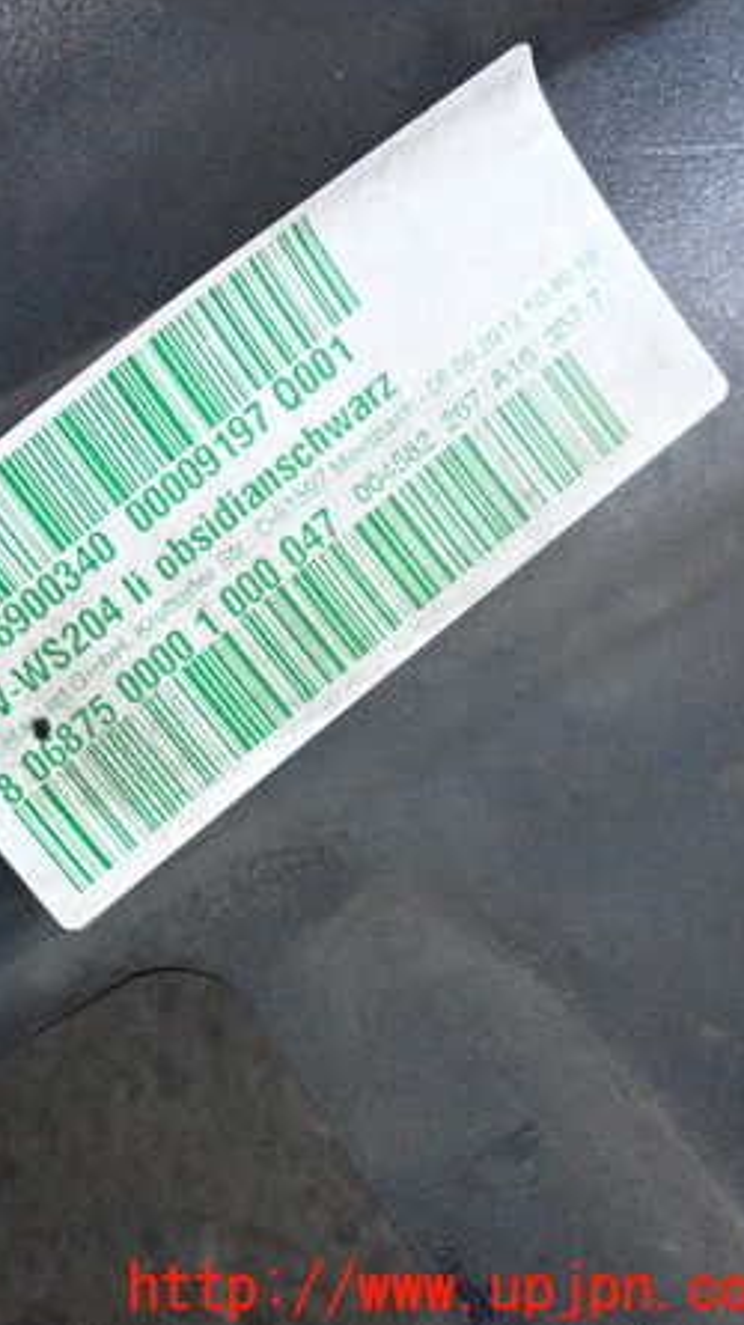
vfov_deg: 43.7
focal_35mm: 47
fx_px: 1650
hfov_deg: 23.7
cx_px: -92
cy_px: 658
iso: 3200
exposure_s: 1/125
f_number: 2.4
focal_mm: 5.79
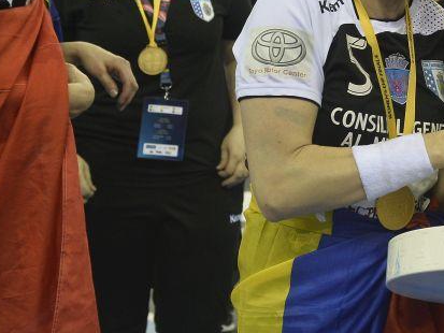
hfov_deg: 17.4
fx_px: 1360
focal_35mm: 106
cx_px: 585
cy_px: -11
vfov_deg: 13.7
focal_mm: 38
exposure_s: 1/500
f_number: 4.5
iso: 2500
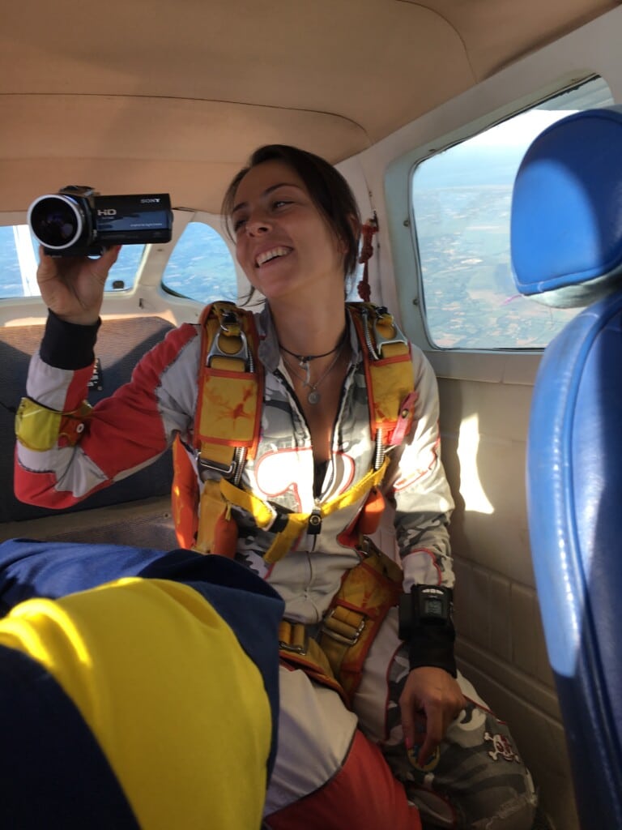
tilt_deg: -18.2
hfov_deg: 48.2
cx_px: 311
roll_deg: +0.4
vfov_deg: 61.7
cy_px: 415
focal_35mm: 29
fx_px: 695
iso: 25
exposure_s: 1/306
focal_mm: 4.15
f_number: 2.2
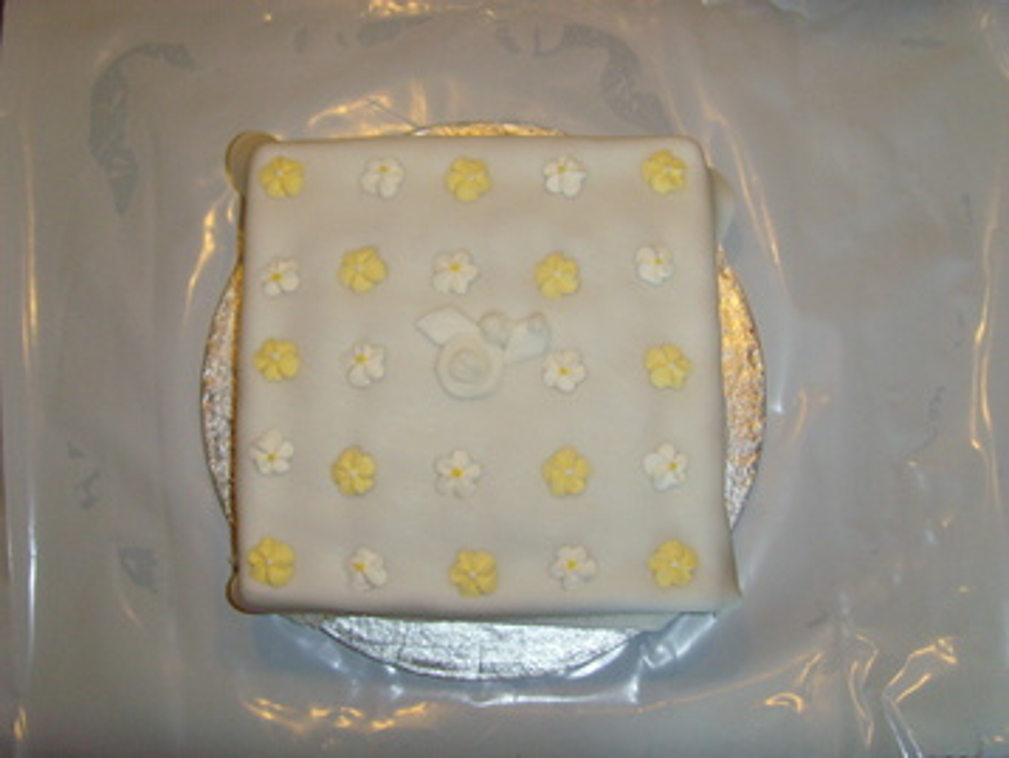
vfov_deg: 36.9
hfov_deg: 47.8
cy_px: 379
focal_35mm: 39
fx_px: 1138
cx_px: 504
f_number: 3.5
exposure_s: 1/45
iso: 200
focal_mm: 6.6
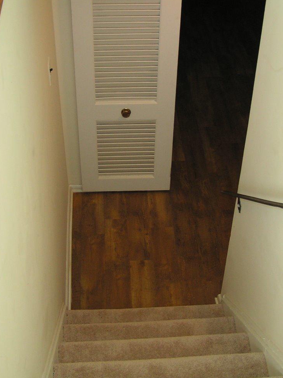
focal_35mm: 56
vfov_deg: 34.3
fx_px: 610
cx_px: 174
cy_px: 173
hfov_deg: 26.0
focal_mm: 6.3
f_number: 2.8
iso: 50
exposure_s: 1/40
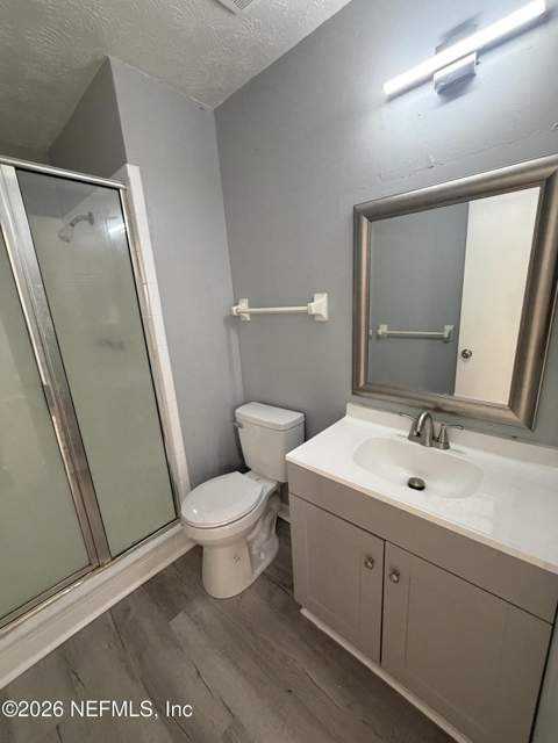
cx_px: 279
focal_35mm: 14
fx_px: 301
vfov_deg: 102.1
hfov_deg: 85.7
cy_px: 372
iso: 400
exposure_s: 1/60
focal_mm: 2.22
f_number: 2.2
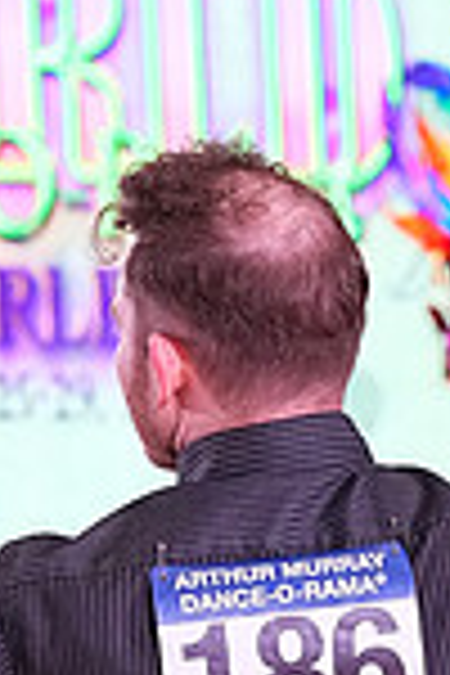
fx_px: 10274
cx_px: 565
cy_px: 1206
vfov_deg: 3.7
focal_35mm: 548
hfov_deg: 2.5
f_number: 5.6
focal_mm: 95
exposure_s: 1/320
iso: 3200
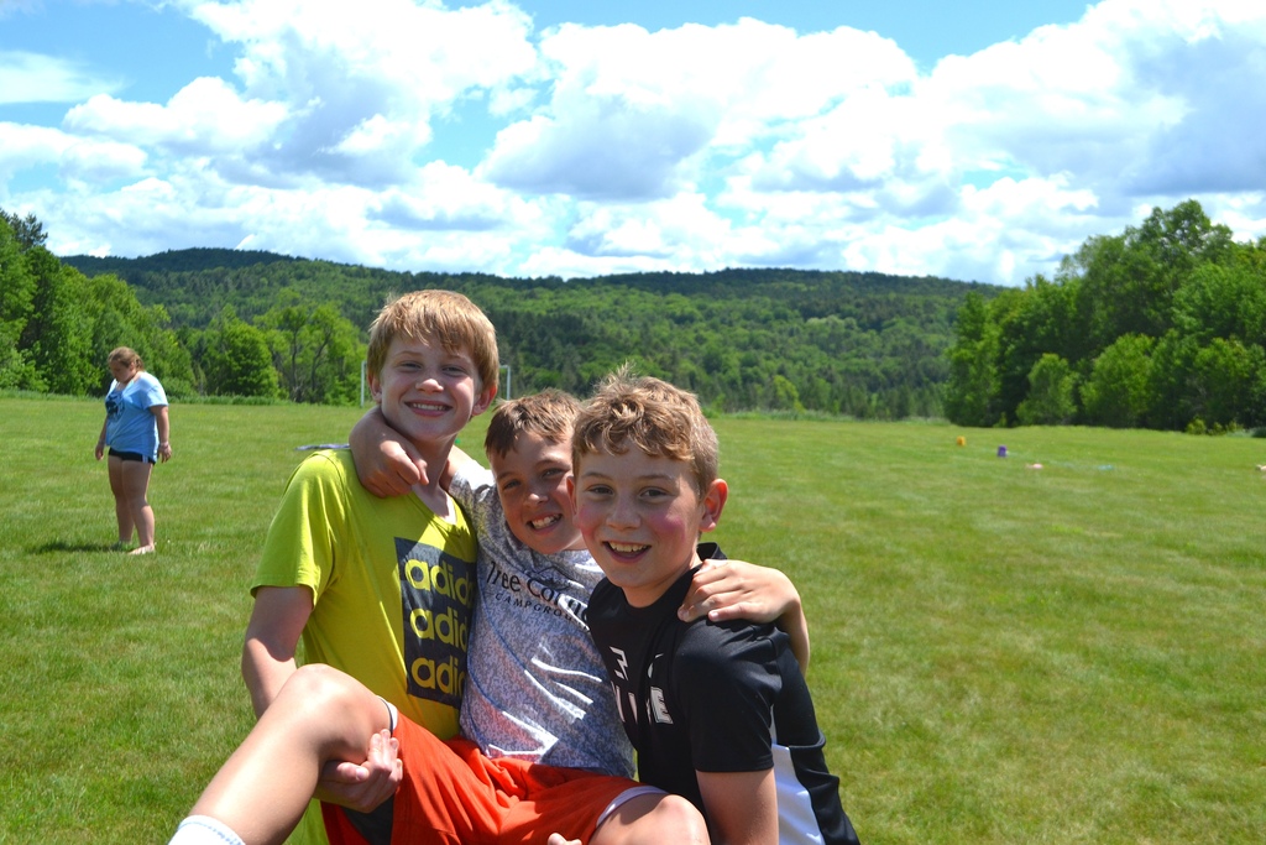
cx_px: 633
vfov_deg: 34.2
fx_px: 1372
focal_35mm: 39
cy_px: 422
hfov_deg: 49.5
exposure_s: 1/1600
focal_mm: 26
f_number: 6.3
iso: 400
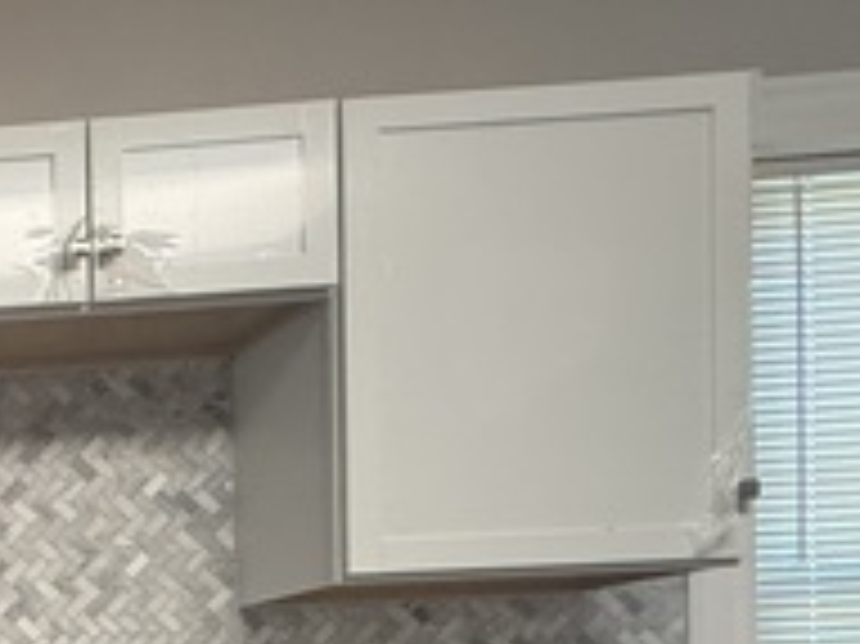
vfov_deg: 26.0
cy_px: 802
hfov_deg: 25.8
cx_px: -502
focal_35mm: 49
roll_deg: +2.0
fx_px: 1217
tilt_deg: -1.0
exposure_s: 1/120
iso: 250
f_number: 2.2
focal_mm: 2.22
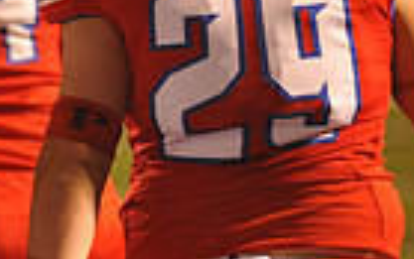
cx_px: -417
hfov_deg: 2.5
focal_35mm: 848
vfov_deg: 1.6
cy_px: -67
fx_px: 9572
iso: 1600
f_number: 2.8
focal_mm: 200
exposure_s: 1/125
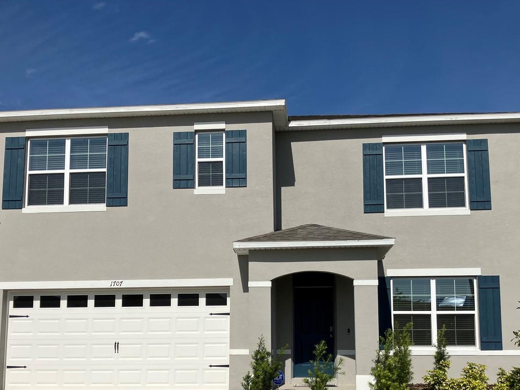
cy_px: 275
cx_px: 263
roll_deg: +0.4
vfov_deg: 35.4
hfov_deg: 46.8
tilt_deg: +6.5
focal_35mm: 40
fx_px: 601
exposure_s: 1/6098
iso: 32
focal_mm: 3.99
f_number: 1.8
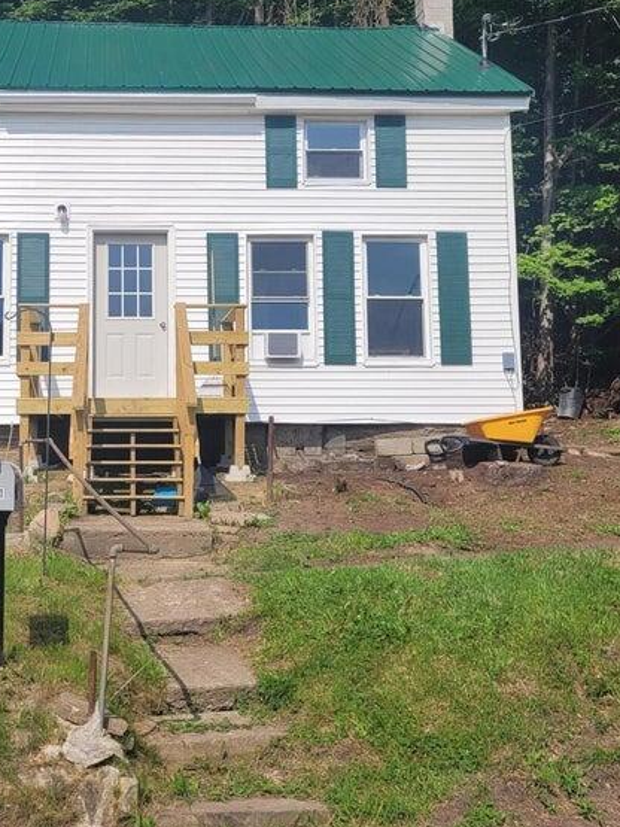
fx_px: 1147
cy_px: 334
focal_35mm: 48
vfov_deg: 39.5
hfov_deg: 29.8
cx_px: 167
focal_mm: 5.4
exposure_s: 1/3988
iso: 40
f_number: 1.8
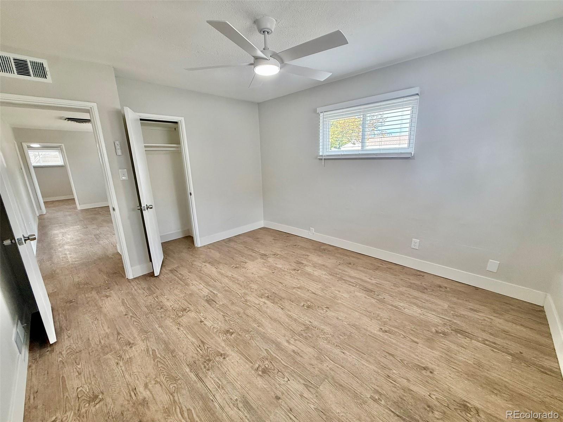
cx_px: 282
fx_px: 228
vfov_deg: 85.7
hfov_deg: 102.1
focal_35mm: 14
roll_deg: +2.5
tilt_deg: -12.8
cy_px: 211
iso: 160
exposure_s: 1/120
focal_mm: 2.22
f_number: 2.2
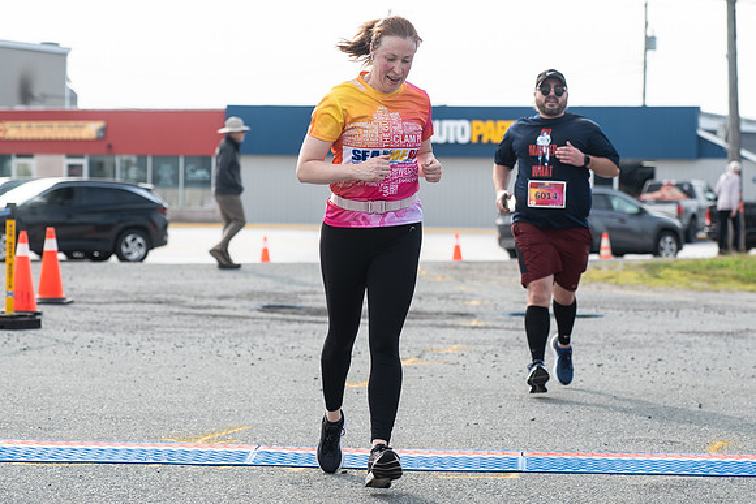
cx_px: 378
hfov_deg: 16.2
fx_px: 2655
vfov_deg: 10.8
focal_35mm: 126
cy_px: 142
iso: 250
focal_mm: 86
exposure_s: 1/1000
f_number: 4.5
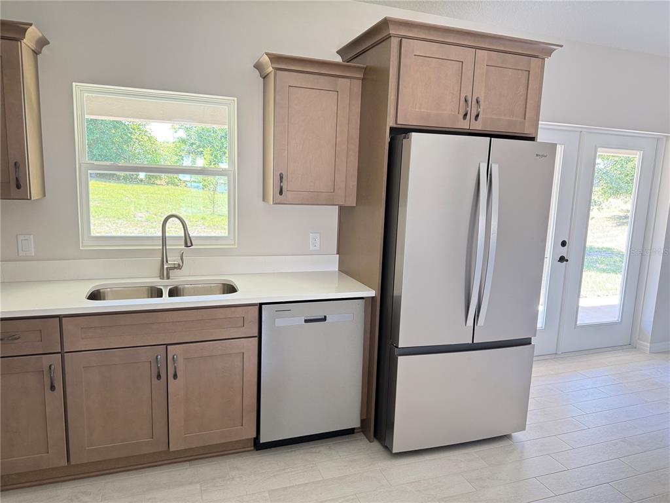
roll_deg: -2.5
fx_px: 465
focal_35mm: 24
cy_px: 252
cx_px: 335
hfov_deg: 71.6
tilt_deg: -7.9
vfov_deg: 56.8
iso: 250
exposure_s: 1/60
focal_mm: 6.76
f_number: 1.78
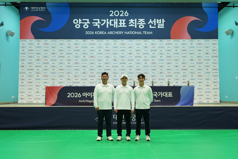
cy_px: 80
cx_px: 119
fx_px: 284
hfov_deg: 45.4
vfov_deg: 31.2
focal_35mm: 43
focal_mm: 43
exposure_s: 1/60
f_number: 5.6
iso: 800
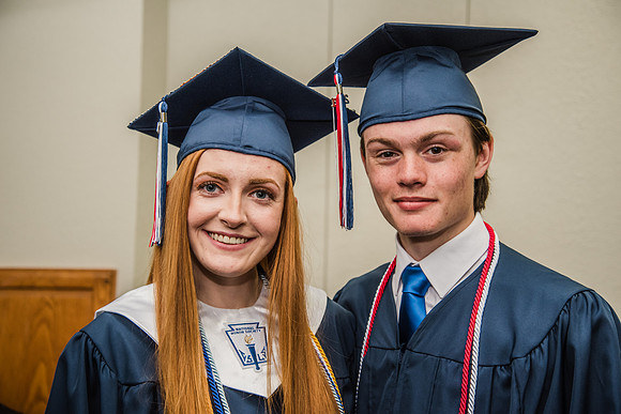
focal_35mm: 55
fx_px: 949
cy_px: 207
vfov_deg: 24.6
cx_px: 310
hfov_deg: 36.2
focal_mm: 55
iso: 800
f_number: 4.5
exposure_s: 1/200
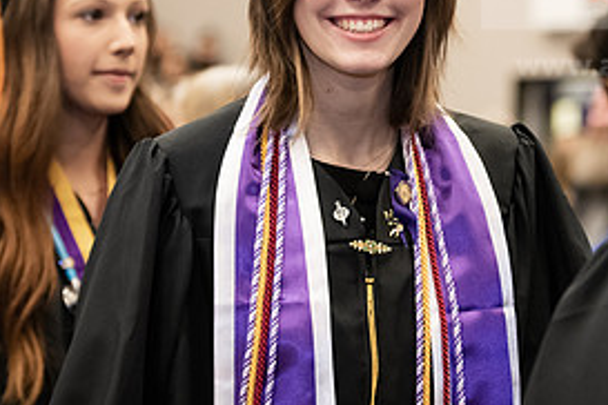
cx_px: 414
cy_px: 112
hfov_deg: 11.2
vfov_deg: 7.5
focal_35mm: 183
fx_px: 3090
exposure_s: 1/200
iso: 2000
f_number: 3.2
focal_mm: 86
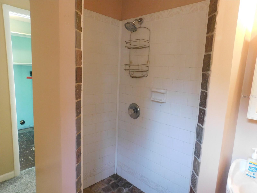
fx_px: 171
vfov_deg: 58.9
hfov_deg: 73.9
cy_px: 96
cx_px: 128
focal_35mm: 23
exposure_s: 1/25
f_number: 3
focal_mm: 4
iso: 400
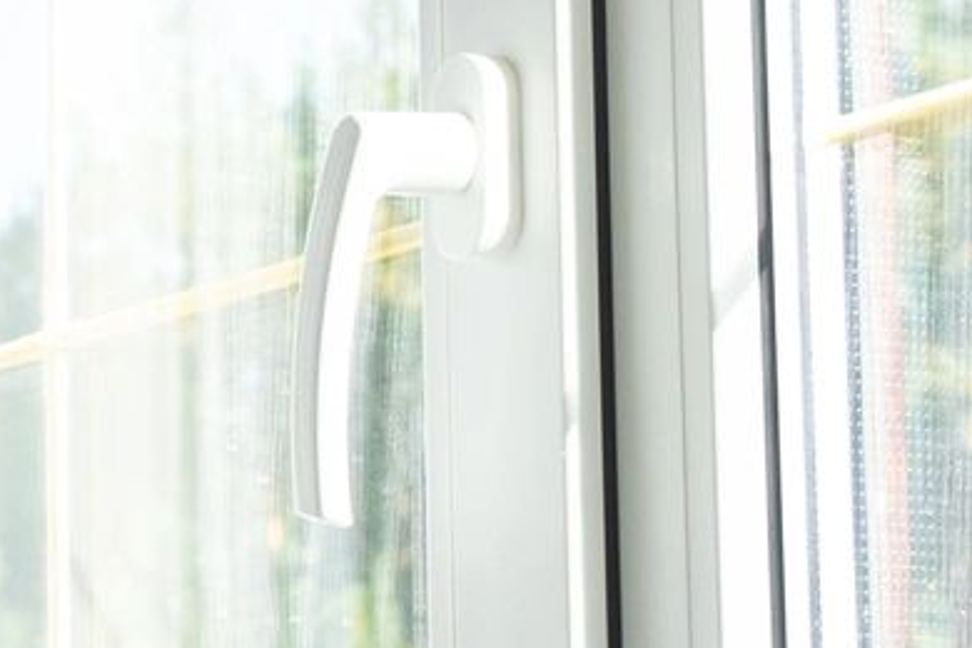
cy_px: 319
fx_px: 4698
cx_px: -260
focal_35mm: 174
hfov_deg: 11.5
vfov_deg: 7.9
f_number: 4
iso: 160
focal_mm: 21.2
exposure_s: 1/160
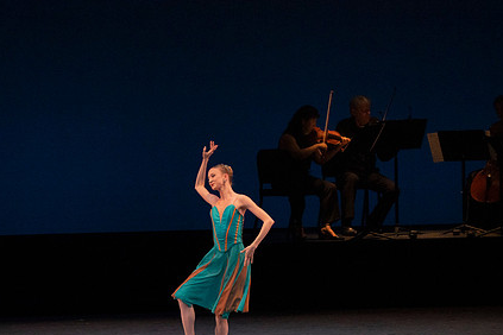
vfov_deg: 3.9
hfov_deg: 5.9
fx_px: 4904
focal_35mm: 351
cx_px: 237
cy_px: 211
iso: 8000
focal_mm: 256
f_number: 7.1
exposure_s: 1/400
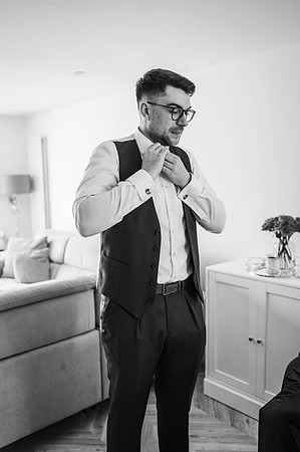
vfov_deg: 54.5
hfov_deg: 37.8
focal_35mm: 35
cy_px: 226
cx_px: 150
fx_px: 438
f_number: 2.2
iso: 500
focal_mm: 35
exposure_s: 1/200
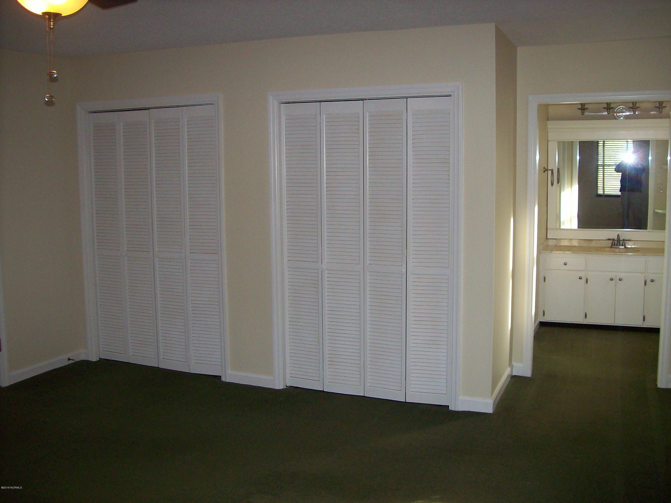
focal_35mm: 36
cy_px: 252
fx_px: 697
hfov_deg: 51.4
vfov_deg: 39.6
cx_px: 336
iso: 80
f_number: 2.7
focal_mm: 6
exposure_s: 1/64
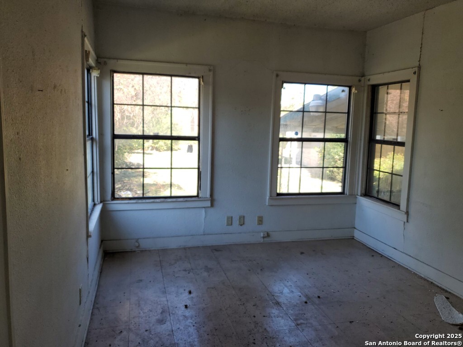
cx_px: 232
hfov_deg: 67.3
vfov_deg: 53.1
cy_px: 174
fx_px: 348
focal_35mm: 26
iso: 50
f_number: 1.5
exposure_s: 1/198
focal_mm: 4.3
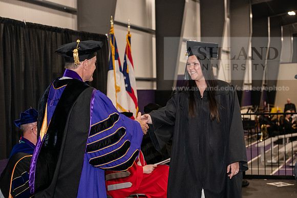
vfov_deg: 18.2
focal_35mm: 75
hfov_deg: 27.0
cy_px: 99
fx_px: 619
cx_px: 148
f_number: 5
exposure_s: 1/200
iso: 2500
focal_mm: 75
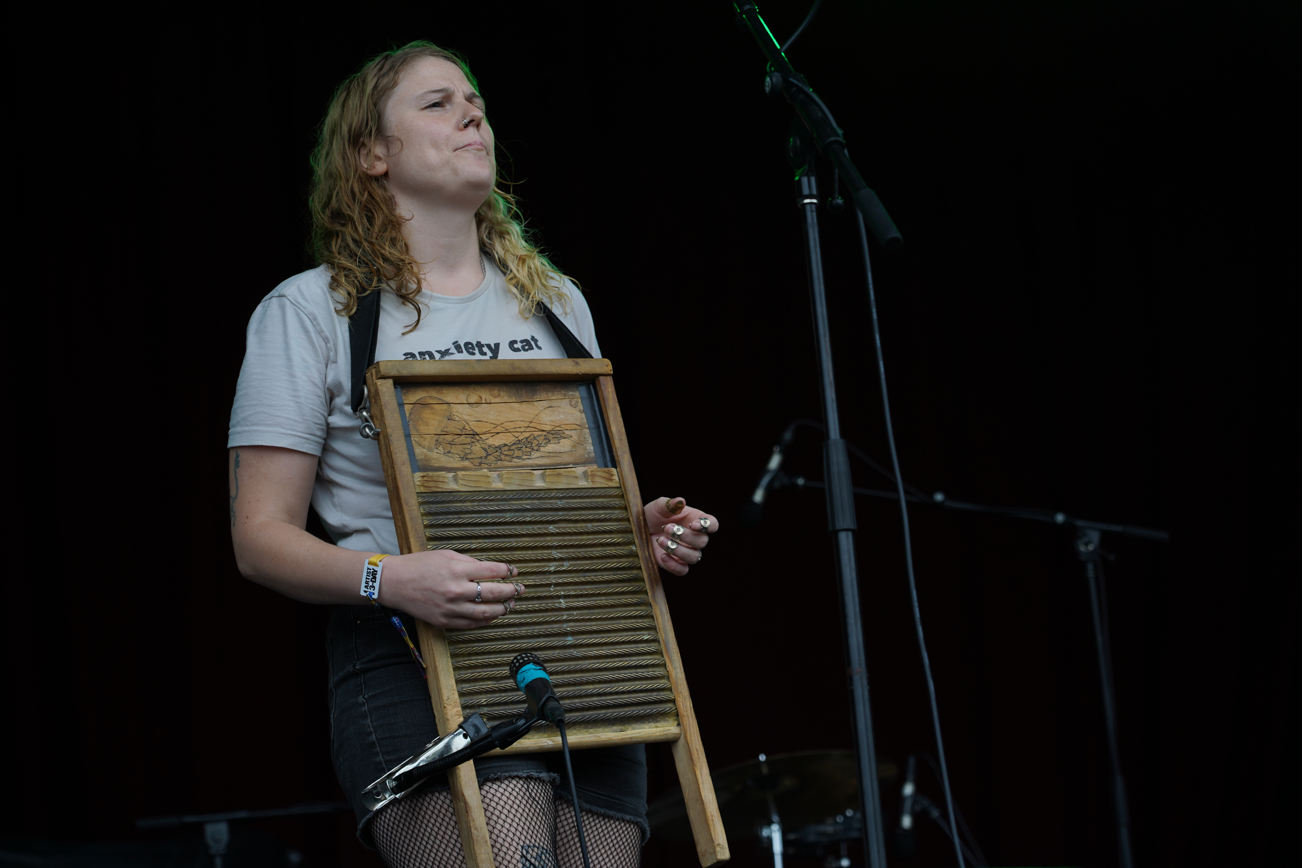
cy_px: 434
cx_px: 651
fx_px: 3797
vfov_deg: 13.0
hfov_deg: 19.5
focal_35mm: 105
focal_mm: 105
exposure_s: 1/200
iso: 100
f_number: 5.6
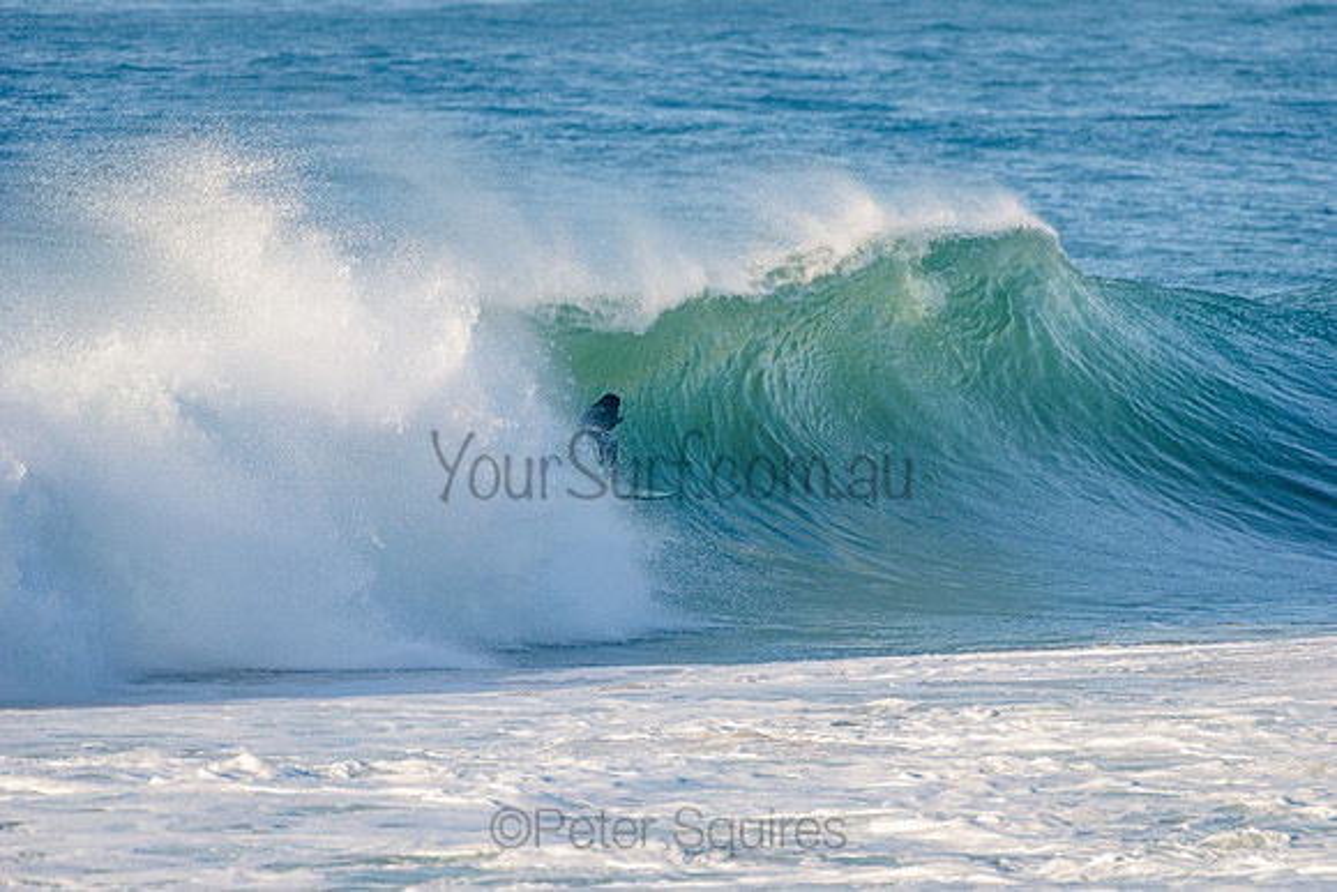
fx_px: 18573
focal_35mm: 500
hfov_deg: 4.1
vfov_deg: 2.8
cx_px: 668
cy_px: 446
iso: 200
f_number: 5.6
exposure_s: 1/1600
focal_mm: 500
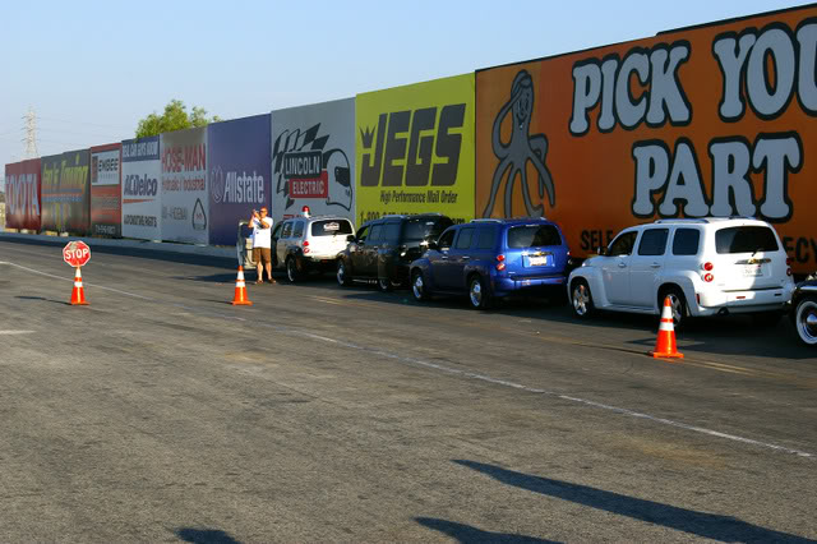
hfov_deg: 31.2
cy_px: 272
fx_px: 1463
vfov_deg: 21.1
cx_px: 408
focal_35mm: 64
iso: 200
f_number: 10
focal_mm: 43
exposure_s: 1/250
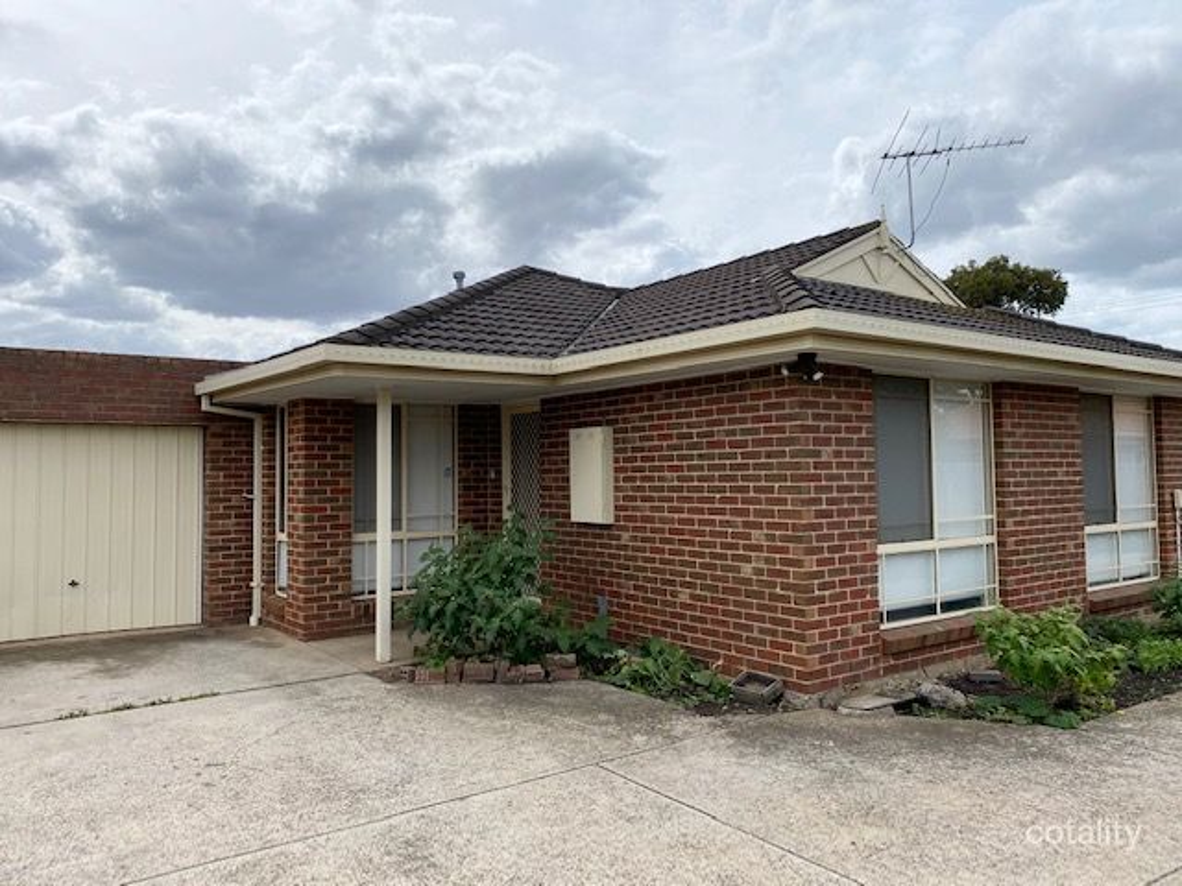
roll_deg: +1.2
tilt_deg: +1.6
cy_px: 443
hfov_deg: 67.3
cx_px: 591
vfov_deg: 53.1
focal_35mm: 26
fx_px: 888
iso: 32
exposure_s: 1/4292
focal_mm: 4.25
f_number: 1.8
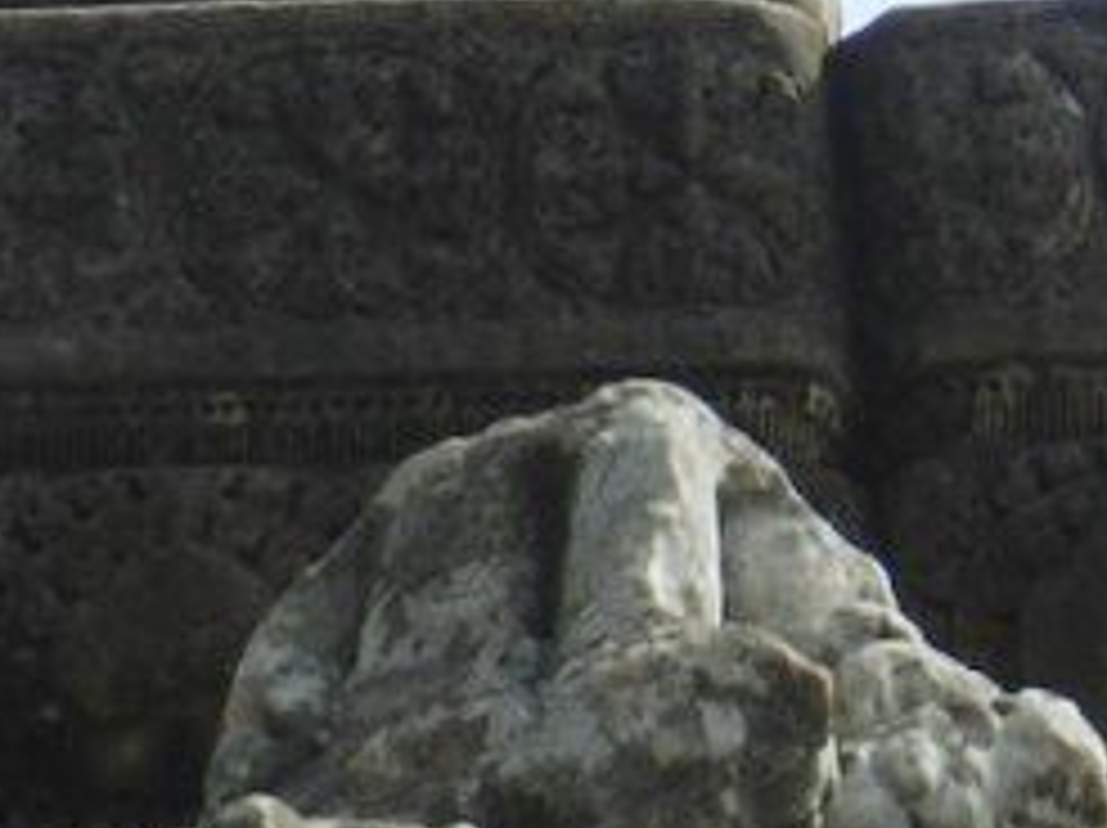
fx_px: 5847
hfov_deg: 10.8
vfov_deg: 7.9
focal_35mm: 183
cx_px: 162
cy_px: -513
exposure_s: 1/1000
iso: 160
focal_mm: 8.2
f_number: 4.2
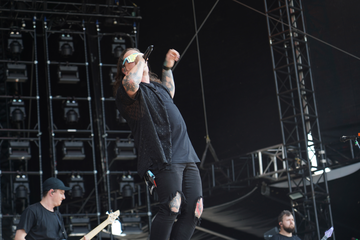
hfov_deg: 19.5
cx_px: 180
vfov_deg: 13.0
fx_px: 1050
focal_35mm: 105
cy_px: 120
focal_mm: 105
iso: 100
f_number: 4.5
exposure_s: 1/160
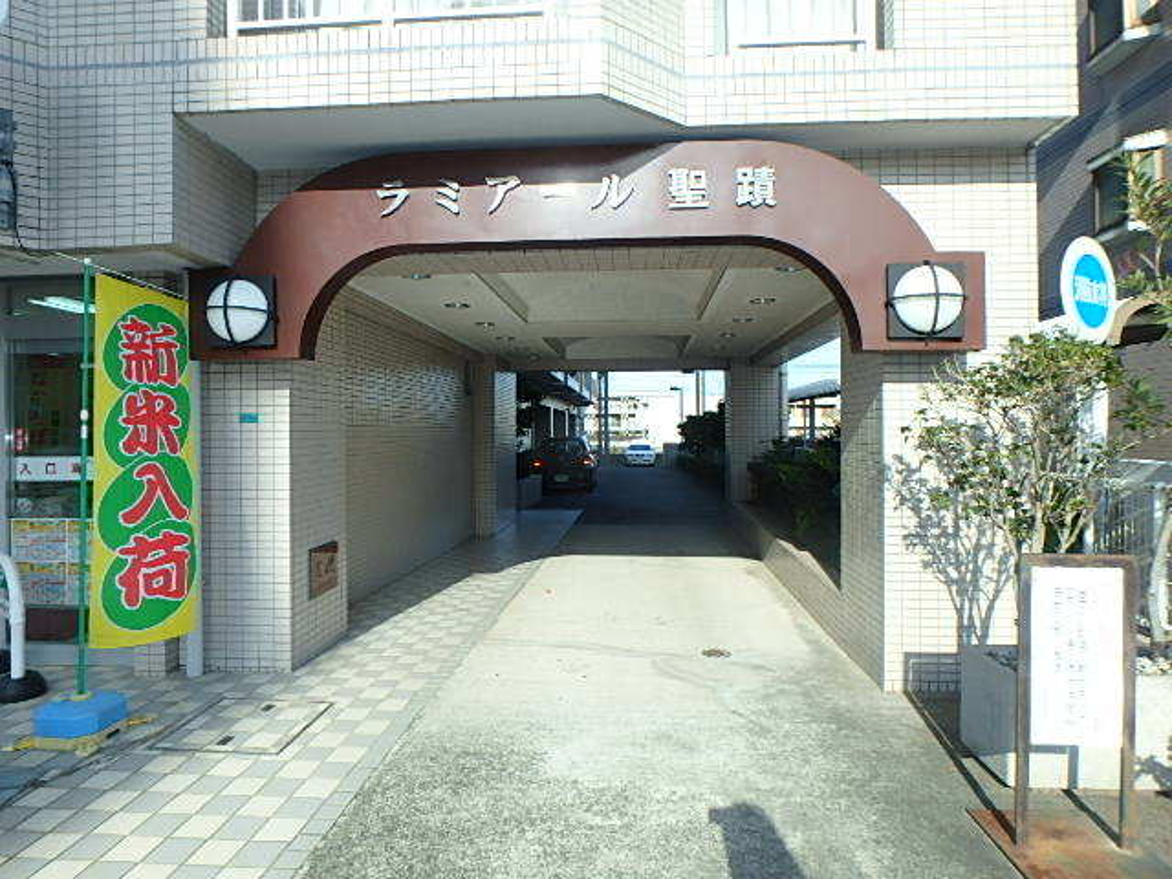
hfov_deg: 79.0
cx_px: 586
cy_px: 440
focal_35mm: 21
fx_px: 711
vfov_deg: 63.4
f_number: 3.5
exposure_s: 1/640
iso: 125
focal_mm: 3.7
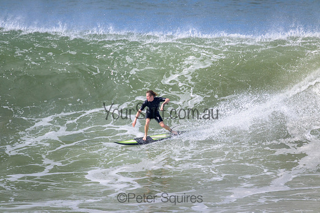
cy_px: 106
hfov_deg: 2.6
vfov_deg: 1.7
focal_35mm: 800
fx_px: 7112
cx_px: 160
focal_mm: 800
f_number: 11
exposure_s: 1/2000
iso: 560
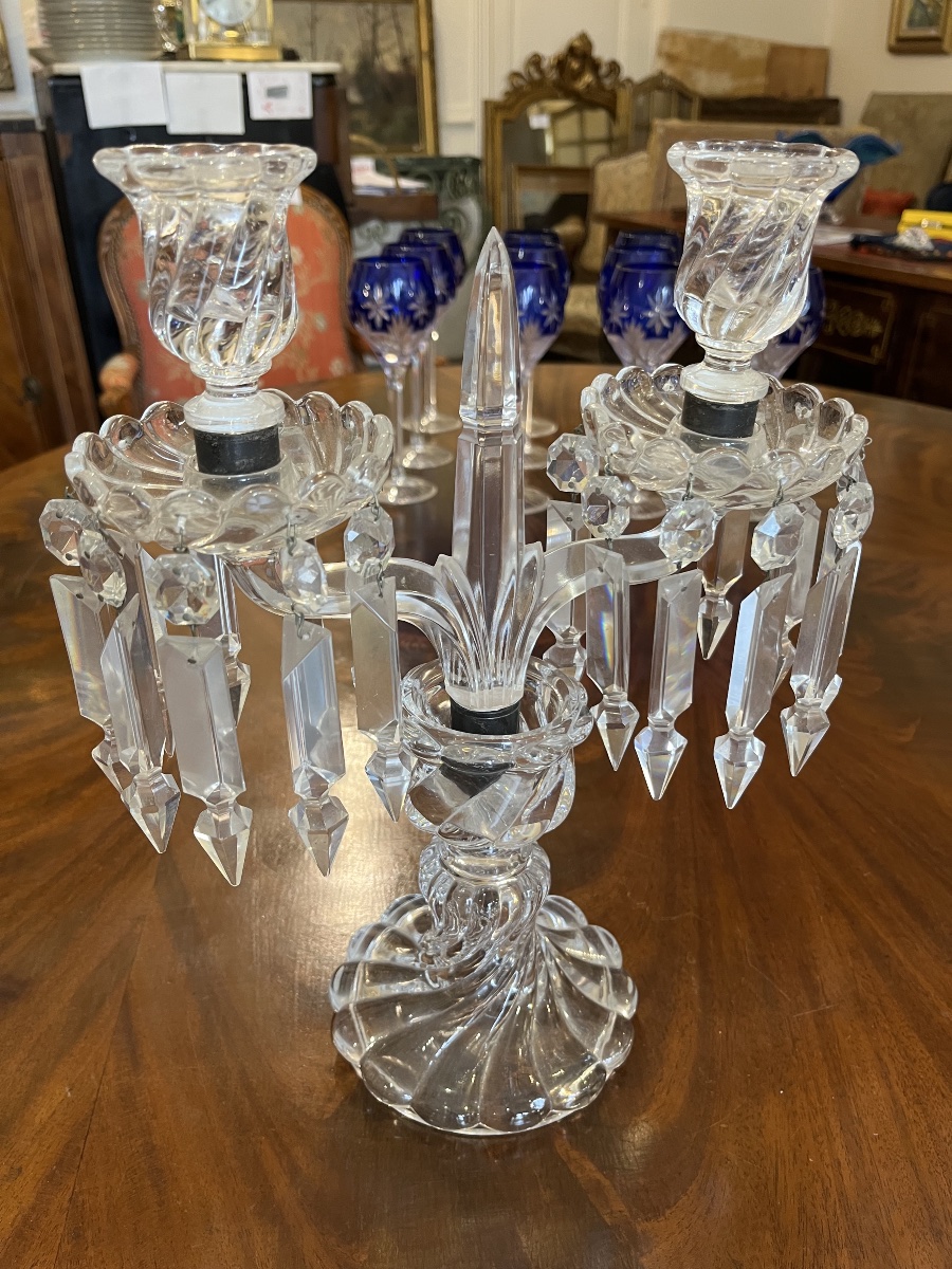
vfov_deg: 67.3
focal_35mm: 26
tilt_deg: -29.4
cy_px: 634
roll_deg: +0.7
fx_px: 953
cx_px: 476
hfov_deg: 53.1
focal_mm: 5.1
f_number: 1.6
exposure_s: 1/50
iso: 160
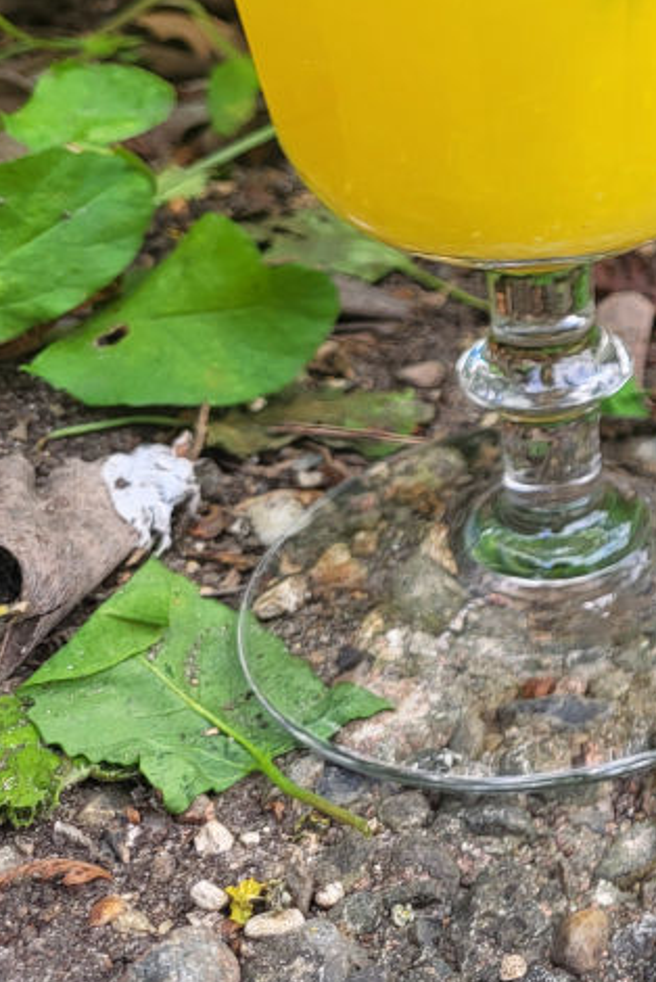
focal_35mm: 69
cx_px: 1070
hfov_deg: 17.2
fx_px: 1883
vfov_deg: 28.0
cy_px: 79
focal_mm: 5.4
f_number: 1.8
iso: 40
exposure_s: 1/160
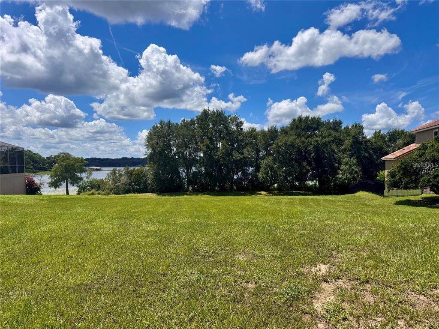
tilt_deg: -1.1
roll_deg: +0.1
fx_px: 304
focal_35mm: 24
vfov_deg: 56.8
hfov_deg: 71.6
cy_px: 164
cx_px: 220
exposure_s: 1/7092
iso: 80
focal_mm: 6.76
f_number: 1.78
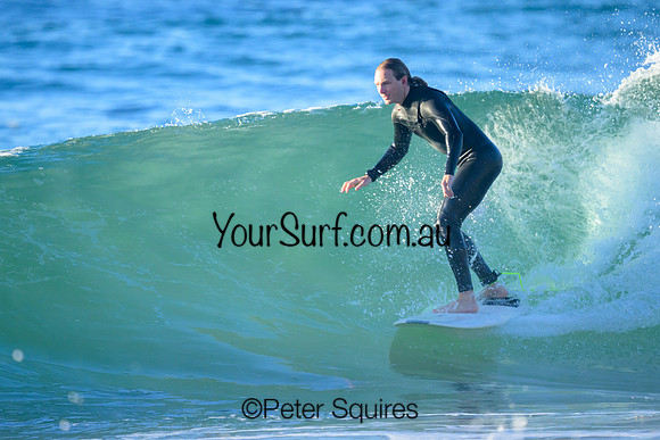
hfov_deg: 1.9
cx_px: 348
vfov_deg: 1.3
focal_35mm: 1082
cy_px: 185
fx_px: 19841
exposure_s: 1/2000
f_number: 6.3
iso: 1100
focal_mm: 800
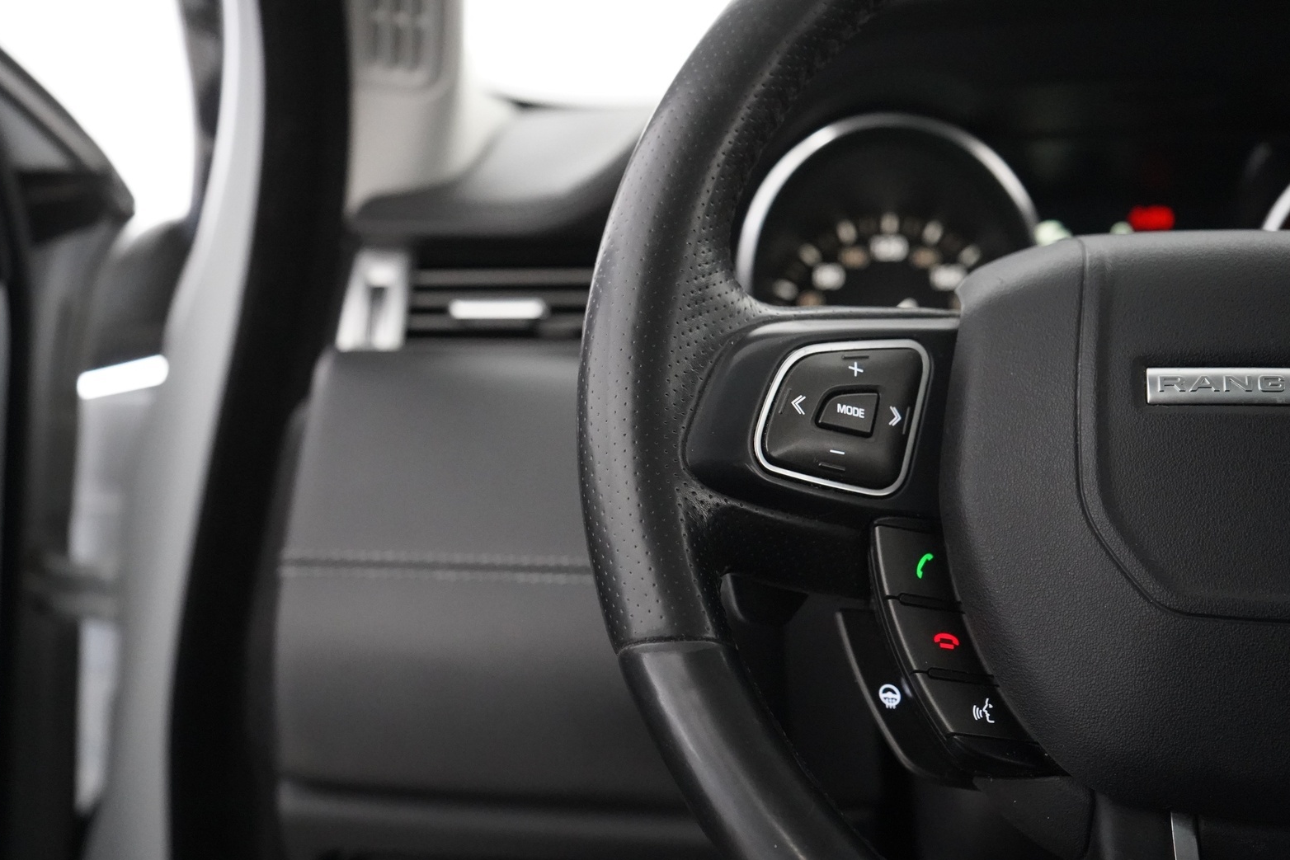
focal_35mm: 58
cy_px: 432
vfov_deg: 23.4
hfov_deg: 34.5
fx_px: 2078
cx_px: 643
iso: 12800
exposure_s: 1/60
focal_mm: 56
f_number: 5
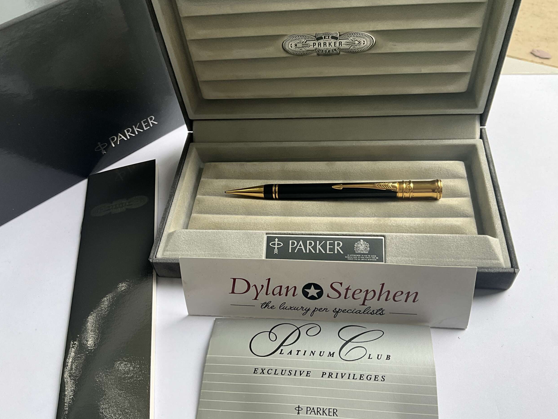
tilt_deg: -51.3
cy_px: 208
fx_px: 484
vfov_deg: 46.8
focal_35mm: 30
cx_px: 273
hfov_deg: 60.0
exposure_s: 1/122
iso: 40
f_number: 1.8
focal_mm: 3
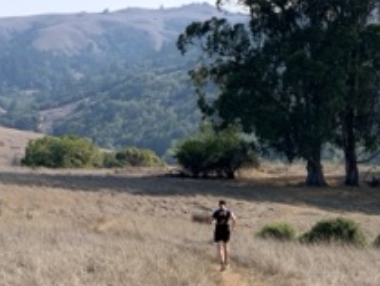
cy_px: 45
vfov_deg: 14.9
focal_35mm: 99
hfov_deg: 19.5
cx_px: 320
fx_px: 1088
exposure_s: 1/1712
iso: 16
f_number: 2.4
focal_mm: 6
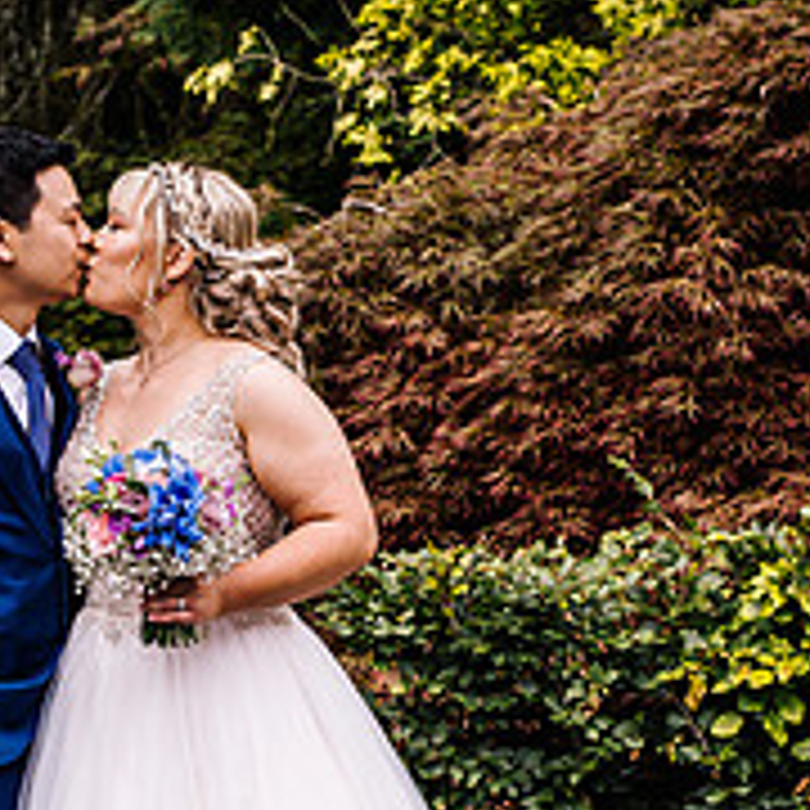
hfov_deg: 16.4
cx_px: 279
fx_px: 2806
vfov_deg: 16.4
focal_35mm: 106
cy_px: 531
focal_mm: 50
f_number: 4
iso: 200
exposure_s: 1/500
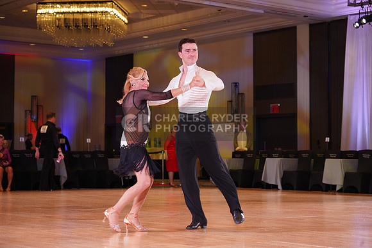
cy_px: 124
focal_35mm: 79
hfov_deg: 25.7
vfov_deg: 17.3
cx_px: 186
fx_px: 816
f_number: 5
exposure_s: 1/160
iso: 1600
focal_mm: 79
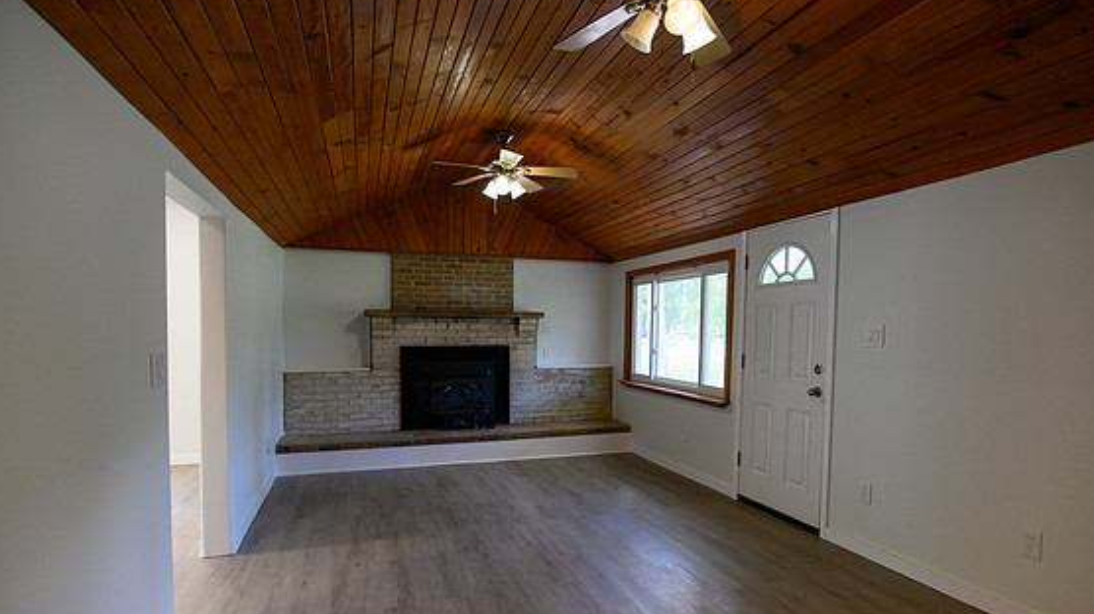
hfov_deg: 89.6
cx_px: 559
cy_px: 351
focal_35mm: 19
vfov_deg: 58.0
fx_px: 551
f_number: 4
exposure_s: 1/200
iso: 1250
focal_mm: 17
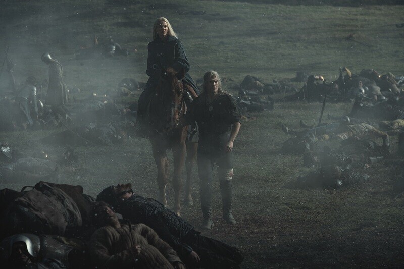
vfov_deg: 9.8
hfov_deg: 14.7
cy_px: 134
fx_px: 1571
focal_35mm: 140
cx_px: 202
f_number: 5
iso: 200
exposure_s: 1/1250
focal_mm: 140
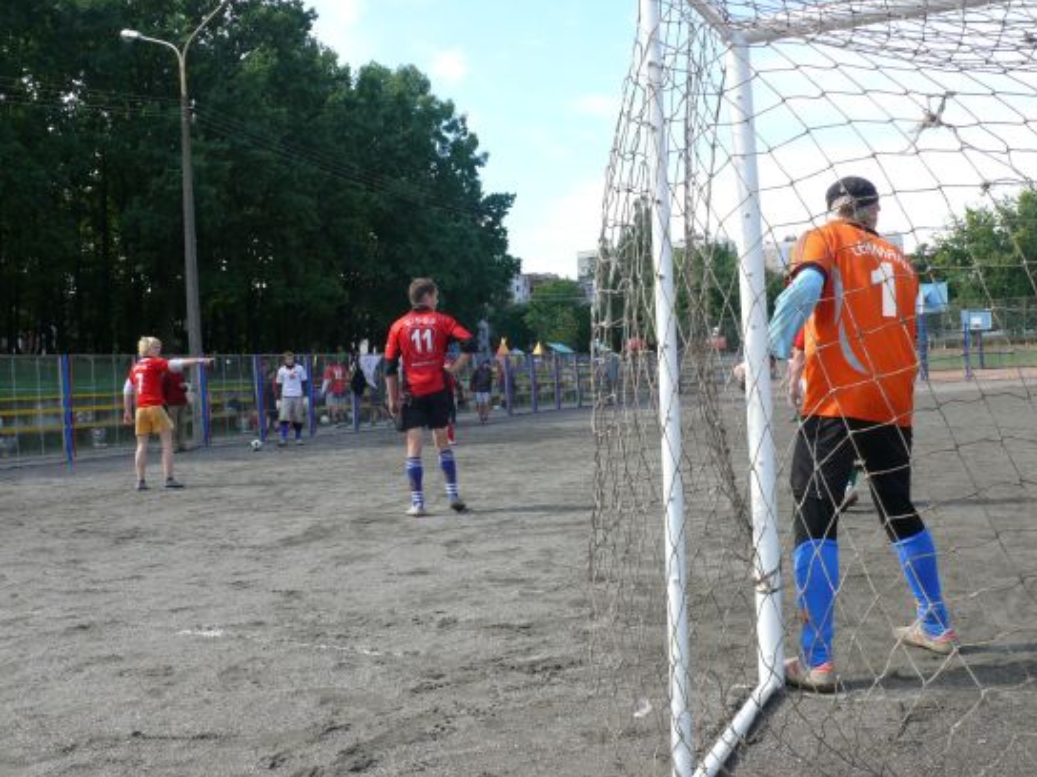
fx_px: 1078
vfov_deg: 39.7
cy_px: 383
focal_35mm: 36
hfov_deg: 51.4
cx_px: 518
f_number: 5.6
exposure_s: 1/200
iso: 100
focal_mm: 7.4
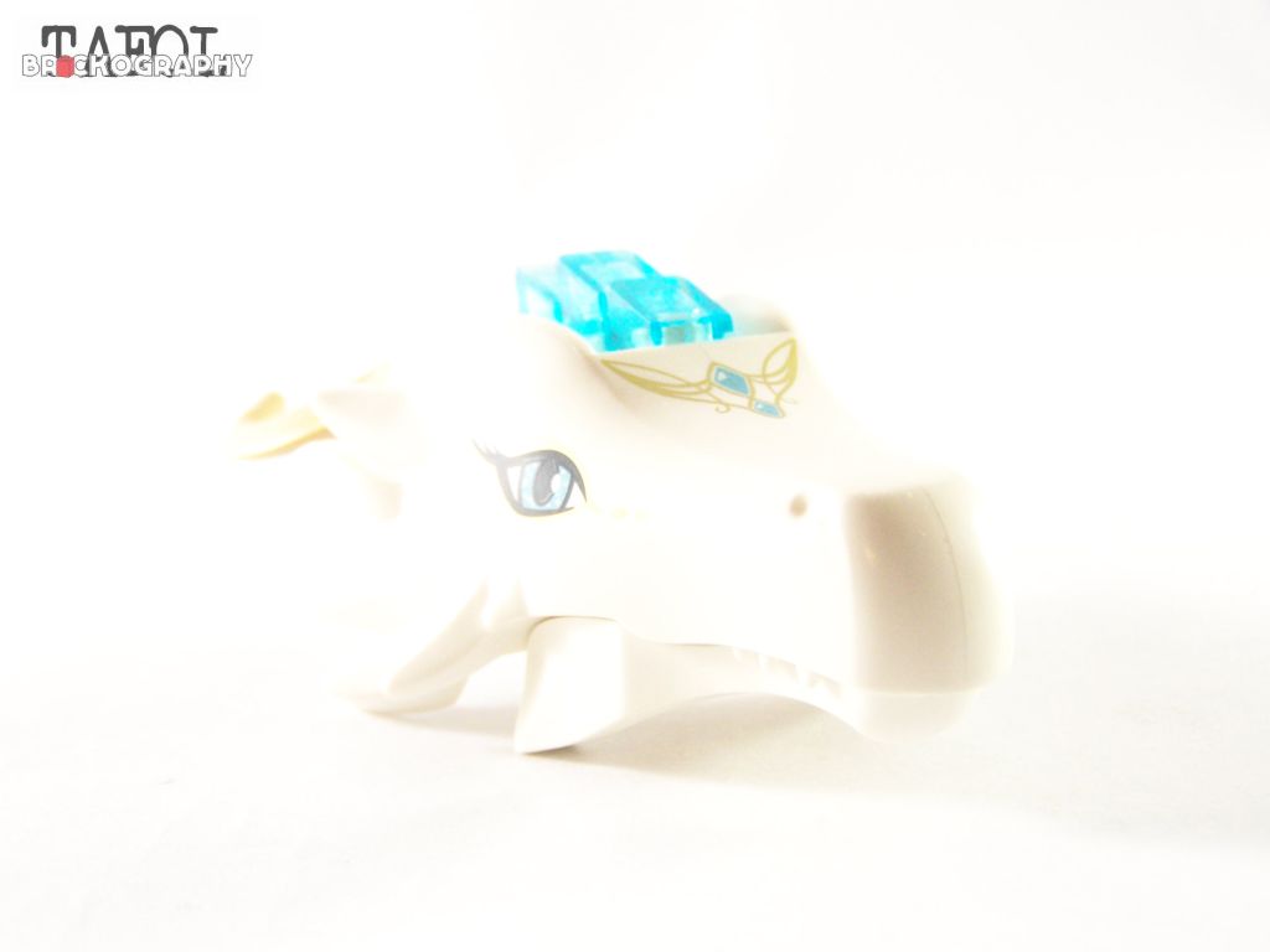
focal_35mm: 67
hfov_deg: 29.0
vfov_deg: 21.9
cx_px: 635
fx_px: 2458
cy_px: 476
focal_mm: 11.1
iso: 400
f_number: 3.2
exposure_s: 1/45
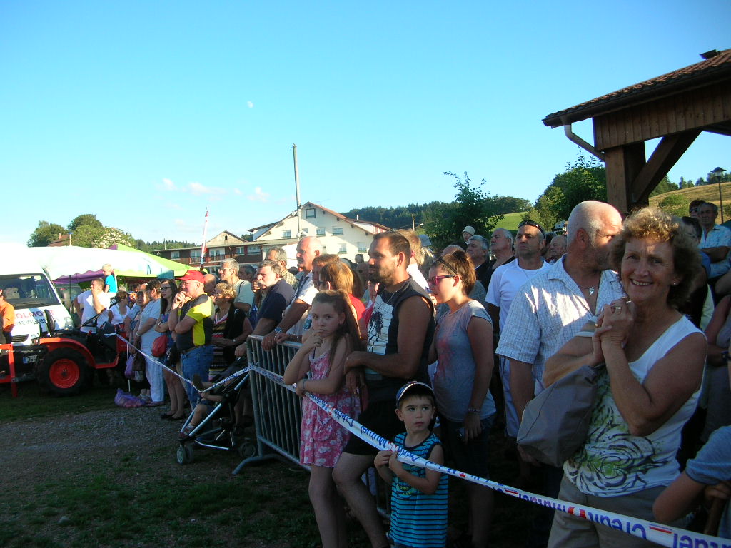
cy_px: 274
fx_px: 739
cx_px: 366
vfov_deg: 40.7
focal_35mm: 35
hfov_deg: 52.6
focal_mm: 5.8
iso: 50
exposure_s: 1/362
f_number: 2.8
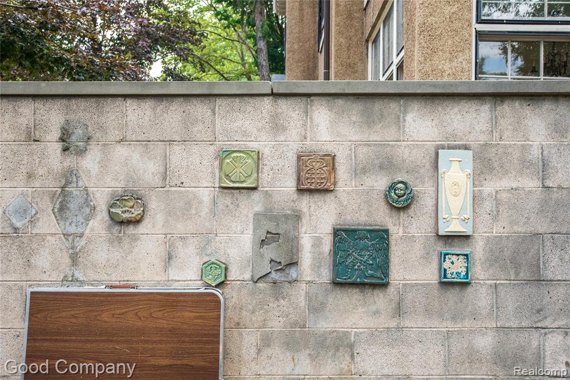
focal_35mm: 35
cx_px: 285
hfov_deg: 54.4
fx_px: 554
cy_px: 190
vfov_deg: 37.9
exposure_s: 1/60
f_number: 8
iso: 200
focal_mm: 35
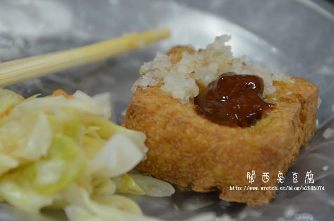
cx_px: 167
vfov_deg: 4.1
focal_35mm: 330
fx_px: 3054
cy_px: 110
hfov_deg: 6.3
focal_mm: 220
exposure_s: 1/50
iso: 2000
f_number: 6.3
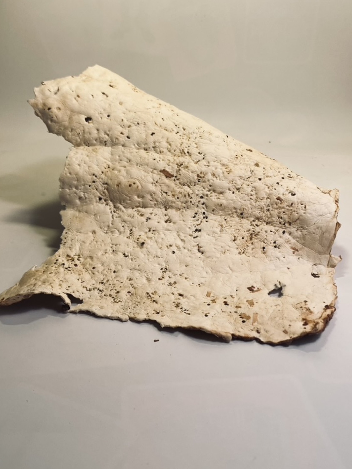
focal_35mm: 28
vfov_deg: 63.4
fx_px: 379
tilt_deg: -26.7
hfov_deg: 49.8
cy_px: 239
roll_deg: -0.4
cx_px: 171
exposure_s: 1/100
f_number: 1.8
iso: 50
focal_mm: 4.25
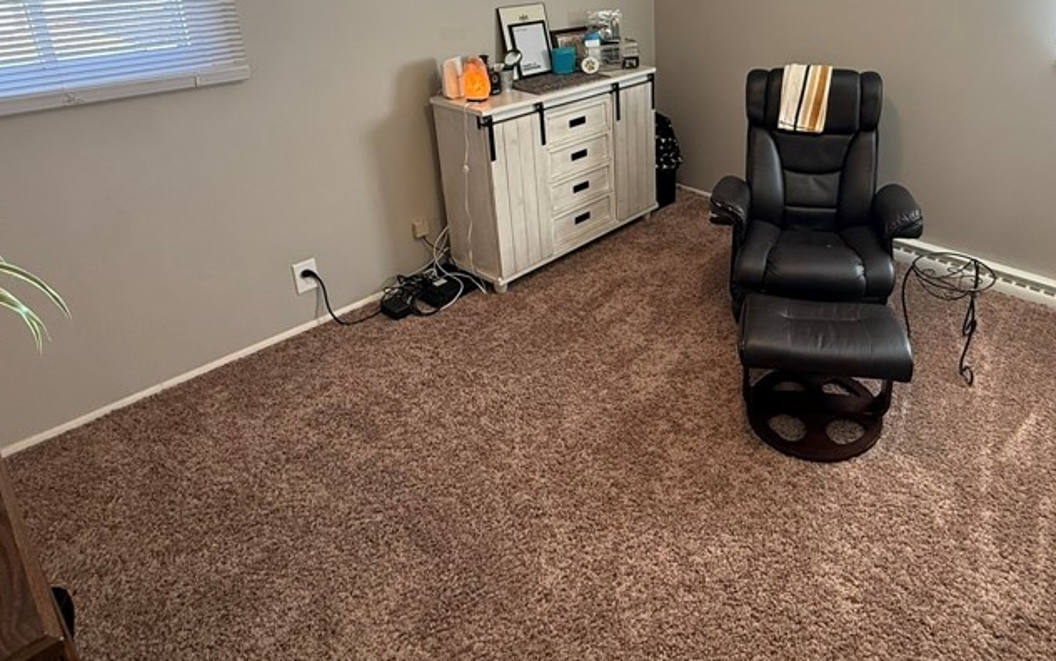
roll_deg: -0.1
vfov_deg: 48.6
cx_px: 701
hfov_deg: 72.6
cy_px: 147
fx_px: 691
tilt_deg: -17.9
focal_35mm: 24
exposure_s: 1/60
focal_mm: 2.22
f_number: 2.2
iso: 200
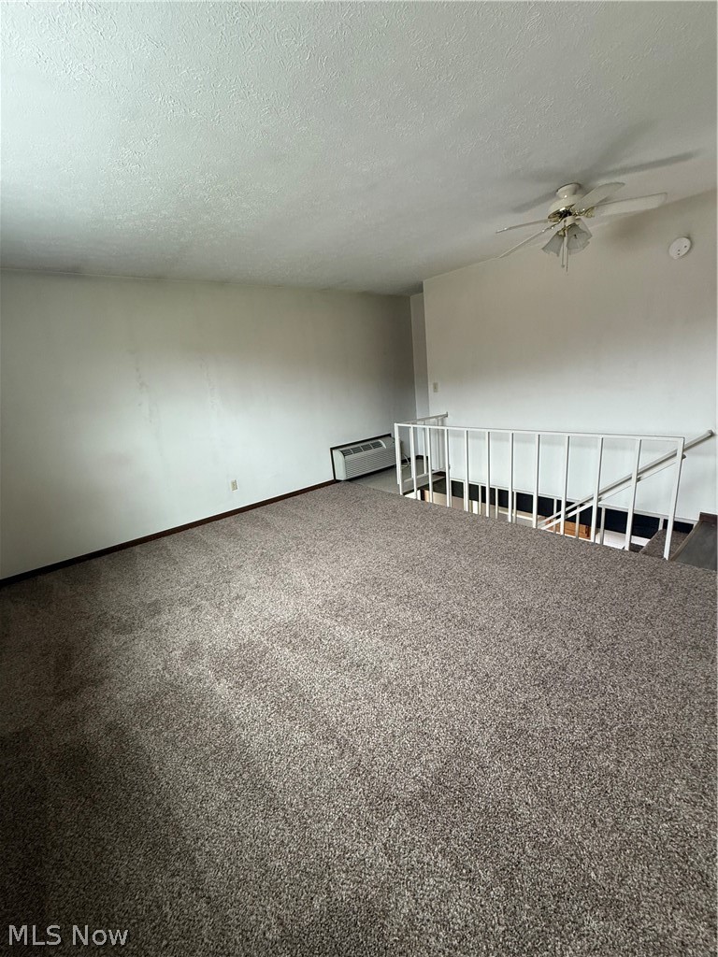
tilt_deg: -14.6
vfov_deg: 102.1
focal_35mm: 14
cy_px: 478
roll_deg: +5.1
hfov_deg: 85.7
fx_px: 387
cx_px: 359
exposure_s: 1/99
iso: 320
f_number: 2.2
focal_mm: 2.22
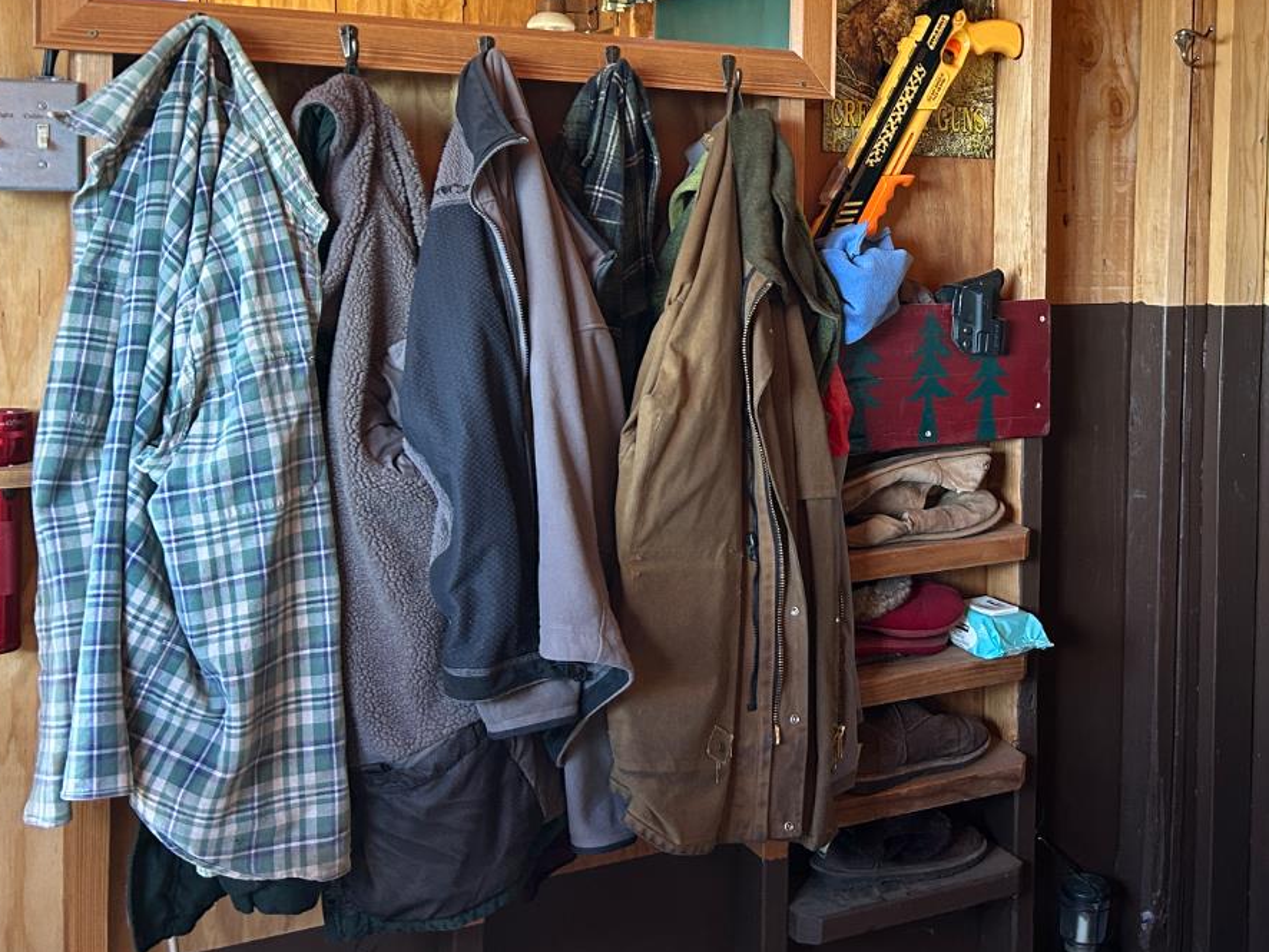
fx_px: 1613
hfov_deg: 41.6
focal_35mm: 44
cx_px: 961
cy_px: 286
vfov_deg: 32.5
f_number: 1.5
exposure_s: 1/60
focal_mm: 5.7
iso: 250
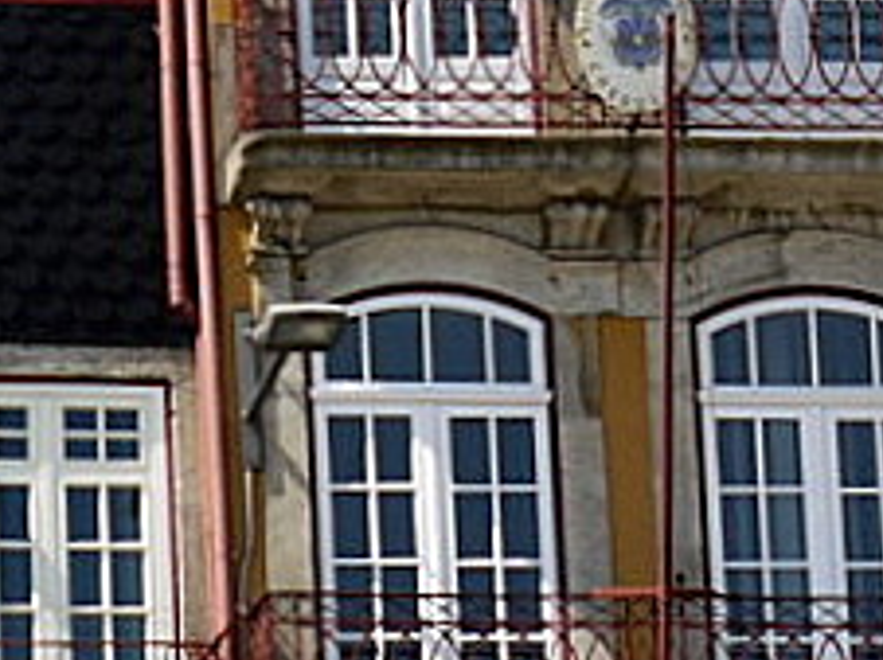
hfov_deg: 4.8
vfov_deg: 3.6
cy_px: -246
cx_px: -711
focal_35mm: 408
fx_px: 10396
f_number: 7.1
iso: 100
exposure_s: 1/160
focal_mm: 36
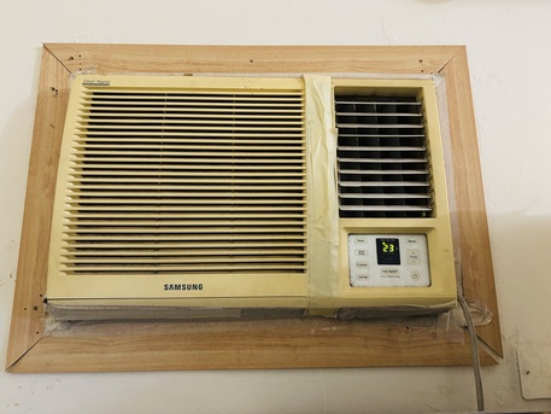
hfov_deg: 67.3
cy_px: 207
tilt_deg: +9.9
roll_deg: +1.3
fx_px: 414
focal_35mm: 26
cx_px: 276
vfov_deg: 53.1
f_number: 1.6
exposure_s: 1/33
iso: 640
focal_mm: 5.96
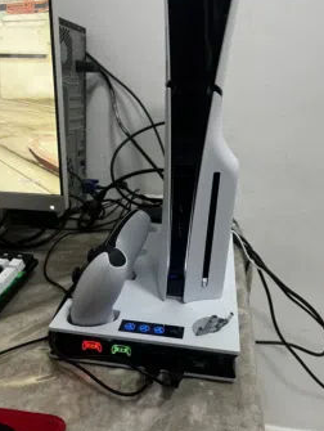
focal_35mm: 31
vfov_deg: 58.2
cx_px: 180
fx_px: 386
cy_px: 230
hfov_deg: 45.4
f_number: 1.5
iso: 160
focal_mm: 5.7
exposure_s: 1/60
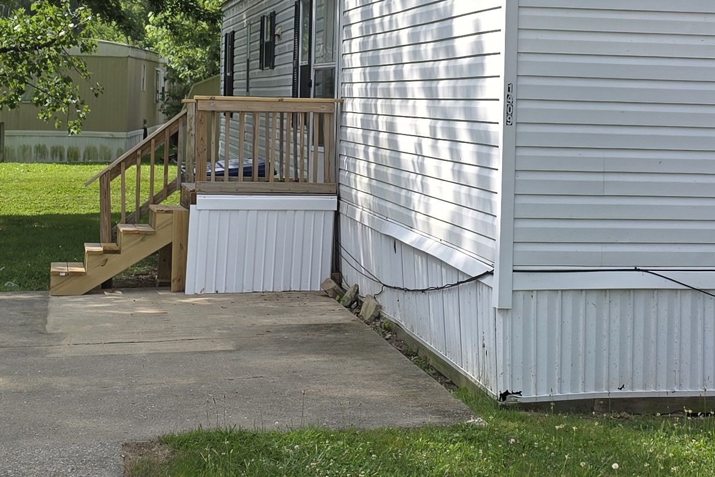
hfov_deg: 26.9
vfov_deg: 17.9
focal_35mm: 75
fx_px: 1490
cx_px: 445
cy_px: 31
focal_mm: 6.3
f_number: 1.7
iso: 12
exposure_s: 1/684
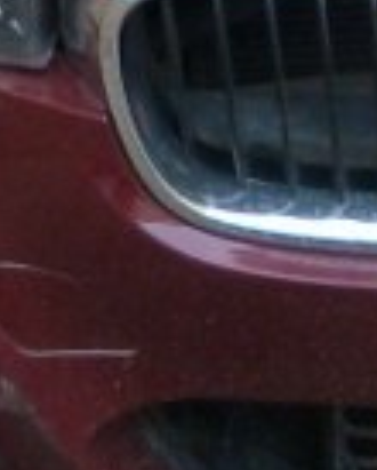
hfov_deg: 10.6
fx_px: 1976
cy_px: -381
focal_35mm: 142
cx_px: 535
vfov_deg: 12.4
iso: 320
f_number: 2.8
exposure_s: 1/60
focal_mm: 4.5
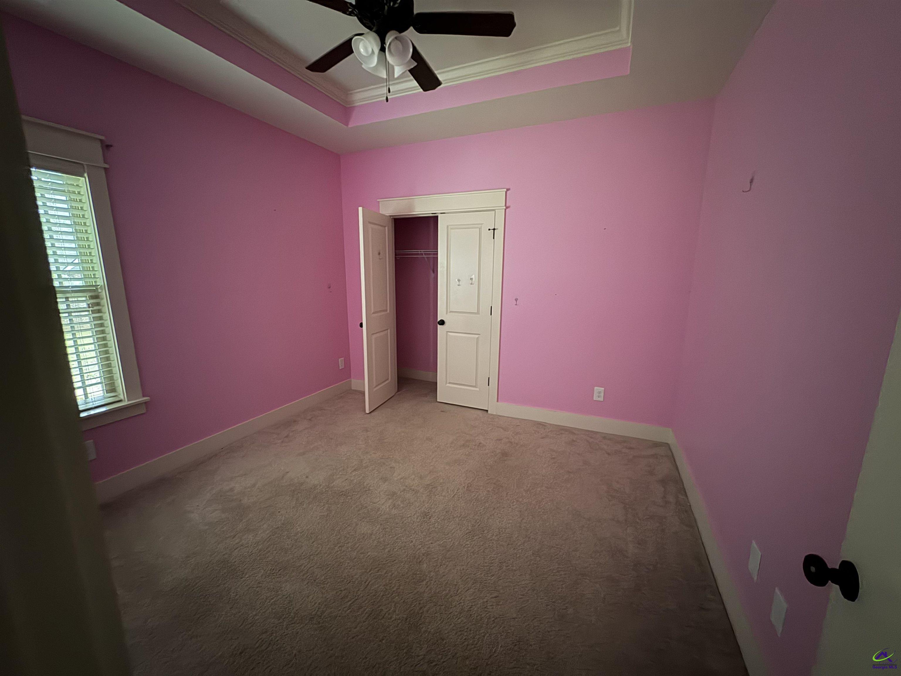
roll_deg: +0.3
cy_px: 338
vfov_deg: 85.7
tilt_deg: -9.9
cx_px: 450
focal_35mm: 14
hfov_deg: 102.1
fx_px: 364
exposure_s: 1/11
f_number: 2.2
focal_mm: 2.22
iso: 800
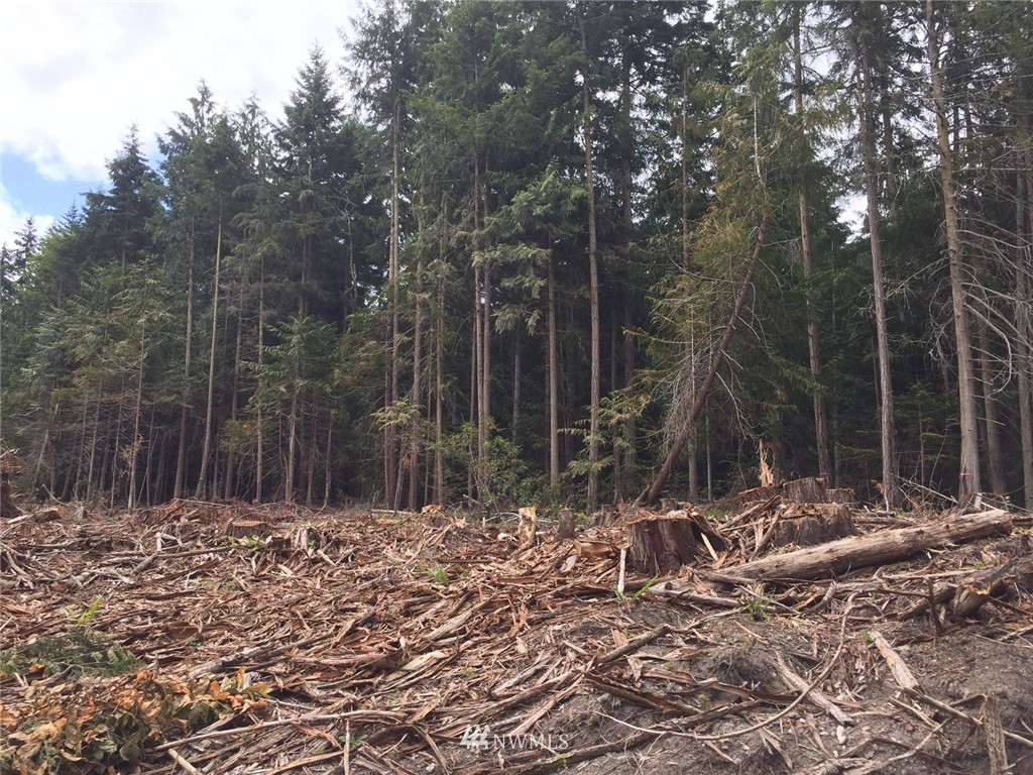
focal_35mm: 29
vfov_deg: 48.2
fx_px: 865
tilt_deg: +11.2
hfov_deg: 61.7
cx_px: 516
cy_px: 388
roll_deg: -0.8
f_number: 2.2
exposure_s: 1/775
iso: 32
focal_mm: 4.15
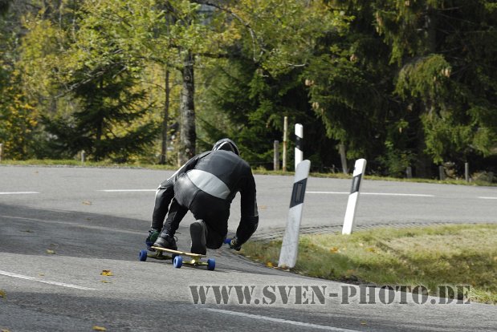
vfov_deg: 7.9
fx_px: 2404
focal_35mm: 174
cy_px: 166
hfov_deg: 11.8
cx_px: 248
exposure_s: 1/320
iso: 200
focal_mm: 116
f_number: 8
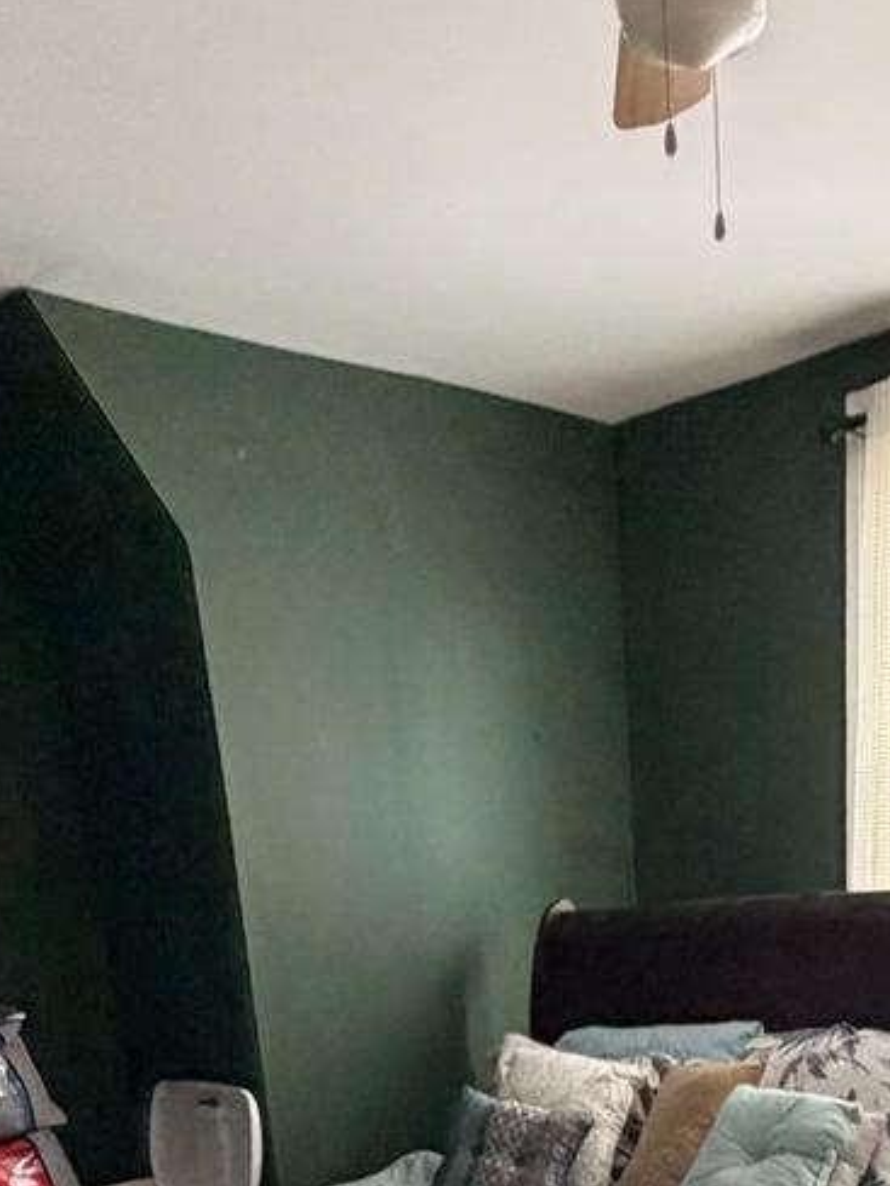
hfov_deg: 32.5
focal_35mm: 44
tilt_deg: -22.8
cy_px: 1499
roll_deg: +4.3
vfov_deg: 33.1
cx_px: 621
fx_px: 1508
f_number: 2.2
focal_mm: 2.22
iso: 320
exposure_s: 1/60
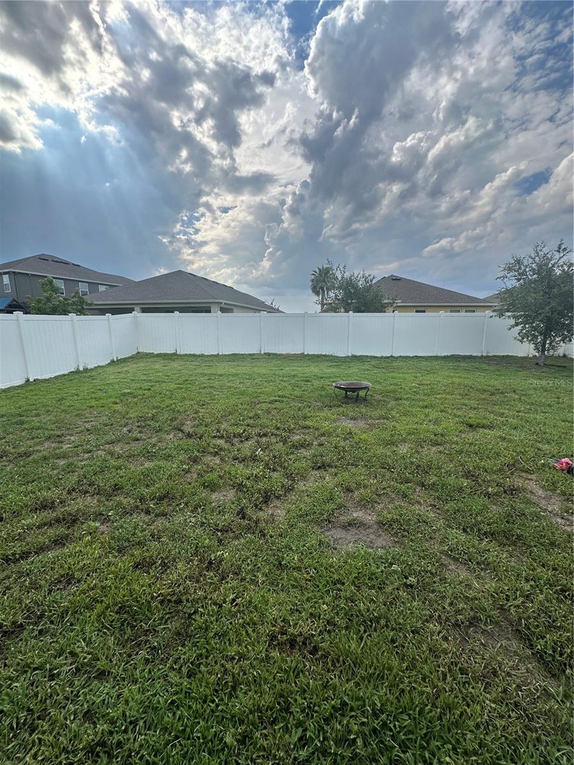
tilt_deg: -9.5
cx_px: 287
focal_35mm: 14
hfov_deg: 85.7
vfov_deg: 102.1
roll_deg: -0.8
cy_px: 382
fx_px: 310
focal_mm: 2.22
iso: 40
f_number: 2.2
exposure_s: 1/1473
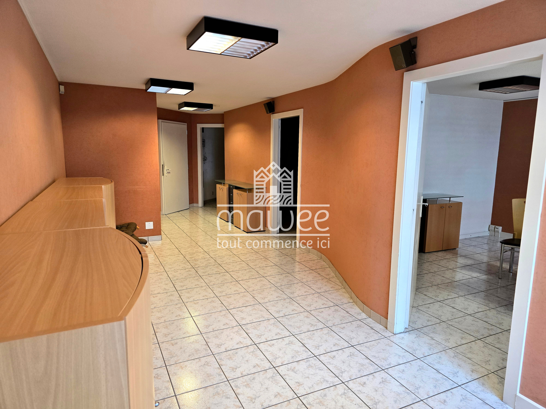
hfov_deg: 73.9
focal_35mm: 23
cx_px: 273
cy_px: 204
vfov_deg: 58.9
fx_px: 363
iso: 250
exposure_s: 1/100
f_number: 1.7
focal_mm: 6.3
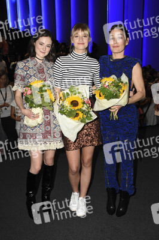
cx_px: 80
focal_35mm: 36
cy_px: 120
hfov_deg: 36.8
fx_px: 239
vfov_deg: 53.2
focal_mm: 24
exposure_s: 1/160
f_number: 5.6
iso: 3200
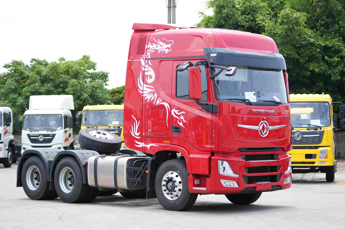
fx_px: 848
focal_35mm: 88
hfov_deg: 23.0
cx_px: 172
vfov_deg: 15.4
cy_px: 115
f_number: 2.2
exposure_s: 1/2000
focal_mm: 59
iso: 200
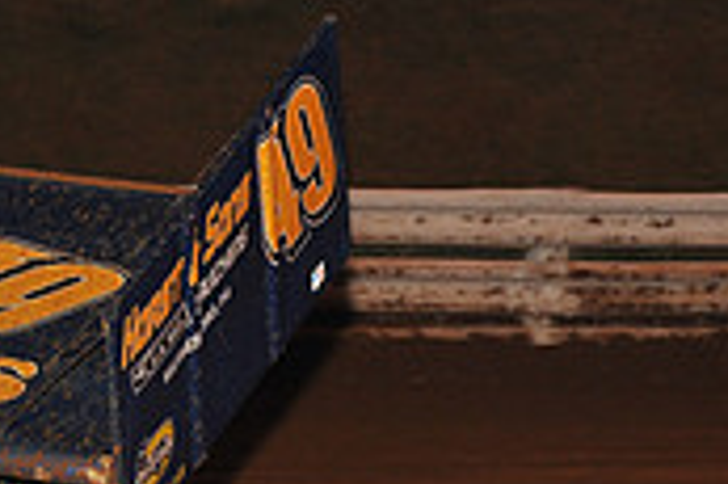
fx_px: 7132
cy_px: 438
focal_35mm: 353
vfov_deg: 3.9
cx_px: -299
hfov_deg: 5.8
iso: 1250
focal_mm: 105
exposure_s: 1/320
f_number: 6.3
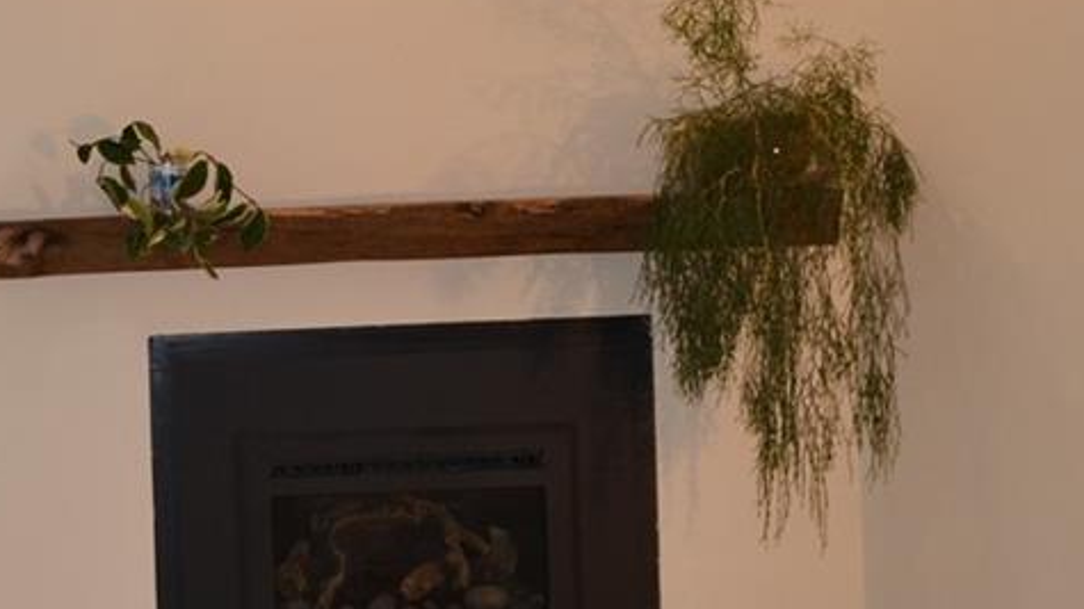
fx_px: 2730
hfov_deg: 21.5
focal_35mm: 95
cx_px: -66
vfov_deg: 12.7
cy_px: 266
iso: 400
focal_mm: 18
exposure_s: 1/80
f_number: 3.5
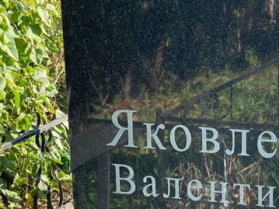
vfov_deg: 12.6
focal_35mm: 116
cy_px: 199
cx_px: 260
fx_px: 935
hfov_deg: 16.7
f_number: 2
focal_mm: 6
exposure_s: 1/366
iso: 20
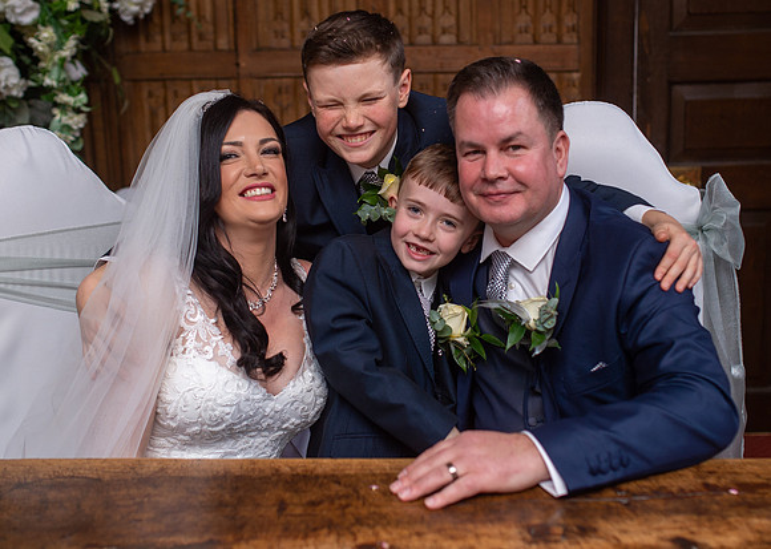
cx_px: 420
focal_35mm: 54
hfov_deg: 36.3
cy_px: 253
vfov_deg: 26.3
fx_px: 1175
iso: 160
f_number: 2.5
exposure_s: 1/160
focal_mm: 35
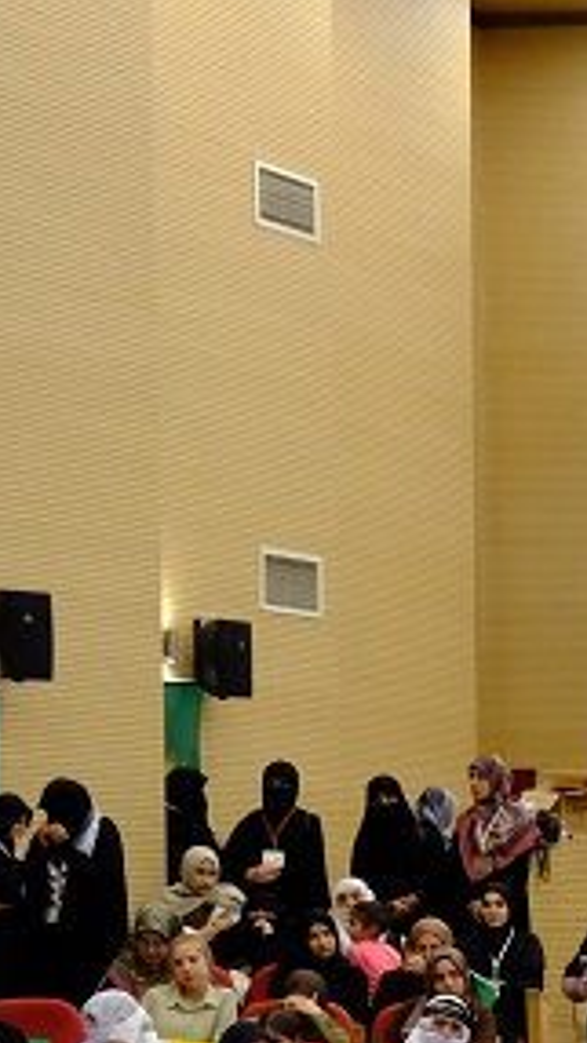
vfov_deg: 16.9
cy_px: 1338
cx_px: 1138
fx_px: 3319
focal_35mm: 120
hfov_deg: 9.5
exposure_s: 1/50
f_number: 4
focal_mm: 16
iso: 1600
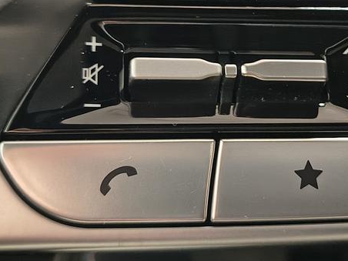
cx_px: 227
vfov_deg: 21.5
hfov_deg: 28.4
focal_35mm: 68
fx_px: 684
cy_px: 71
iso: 1557
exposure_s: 1/40
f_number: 1.8
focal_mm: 5.56
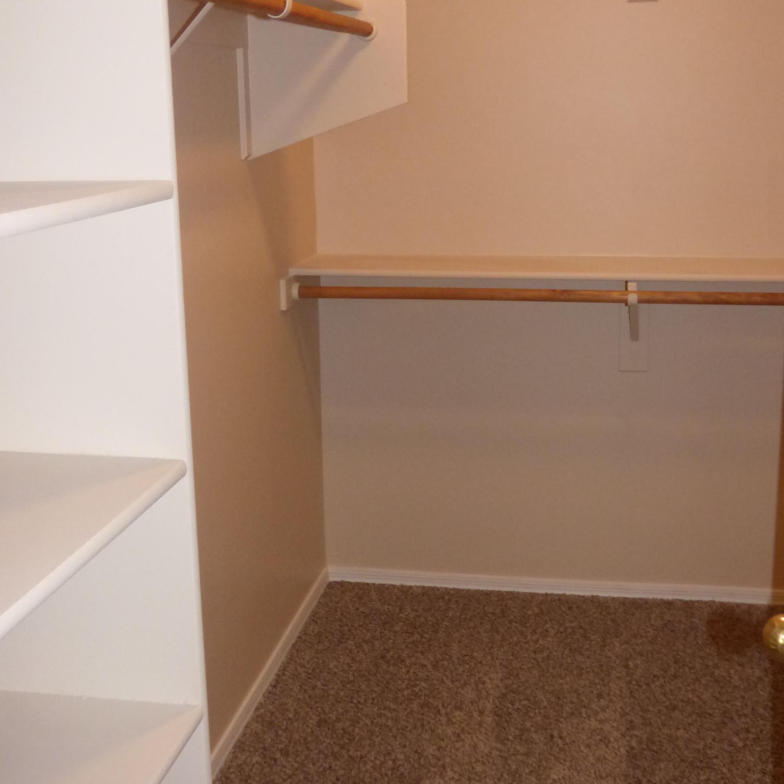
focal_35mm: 43
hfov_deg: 39.2
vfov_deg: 39.0
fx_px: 1102
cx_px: 395
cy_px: 323
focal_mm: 6.47
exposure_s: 1/60
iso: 800
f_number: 3.5
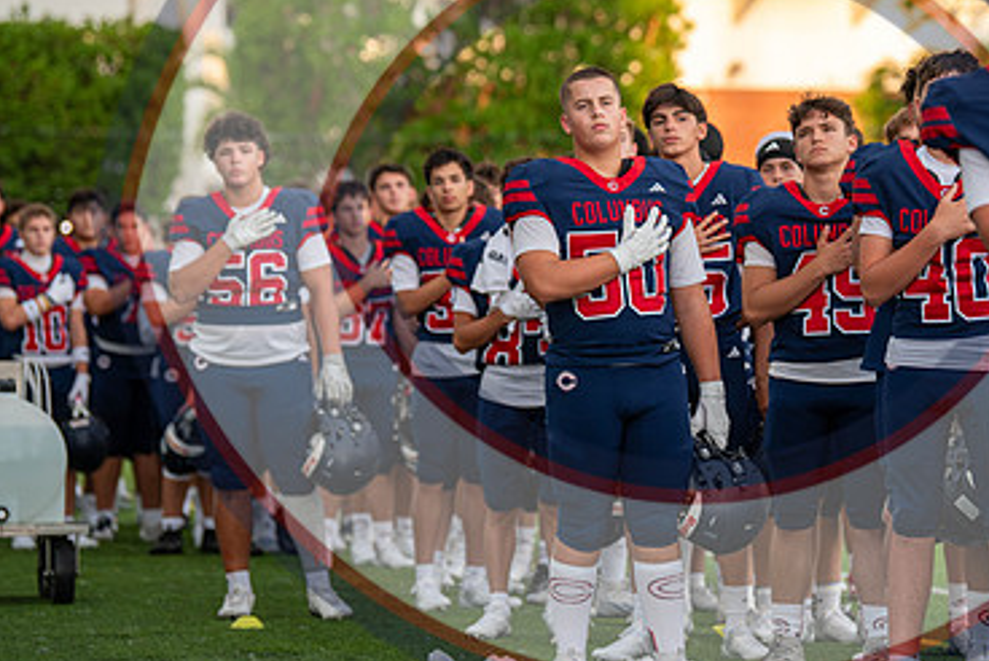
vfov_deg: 7.0
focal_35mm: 197
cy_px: 211
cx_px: 683
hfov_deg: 10.4
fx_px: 5416
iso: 1250
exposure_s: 1/1000
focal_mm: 125
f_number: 2.8
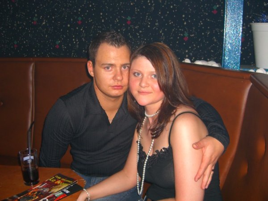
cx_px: 134
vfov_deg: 37.7
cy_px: 100
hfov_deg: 49.0
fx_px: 294
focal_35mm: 38
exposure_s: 1/60
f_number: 2.8
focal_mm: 7.9
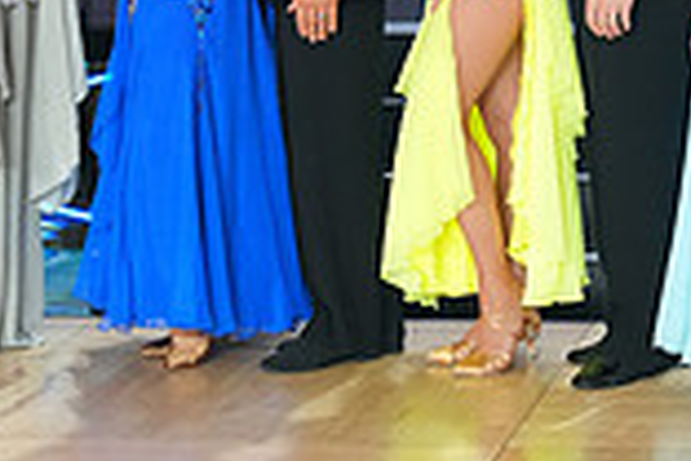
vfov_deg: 8.8
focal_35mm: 152
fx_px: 2924
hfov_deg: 13.1
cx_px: 868
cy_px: -264
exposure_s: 1/400
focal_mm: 41.1
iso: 3200
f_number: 4
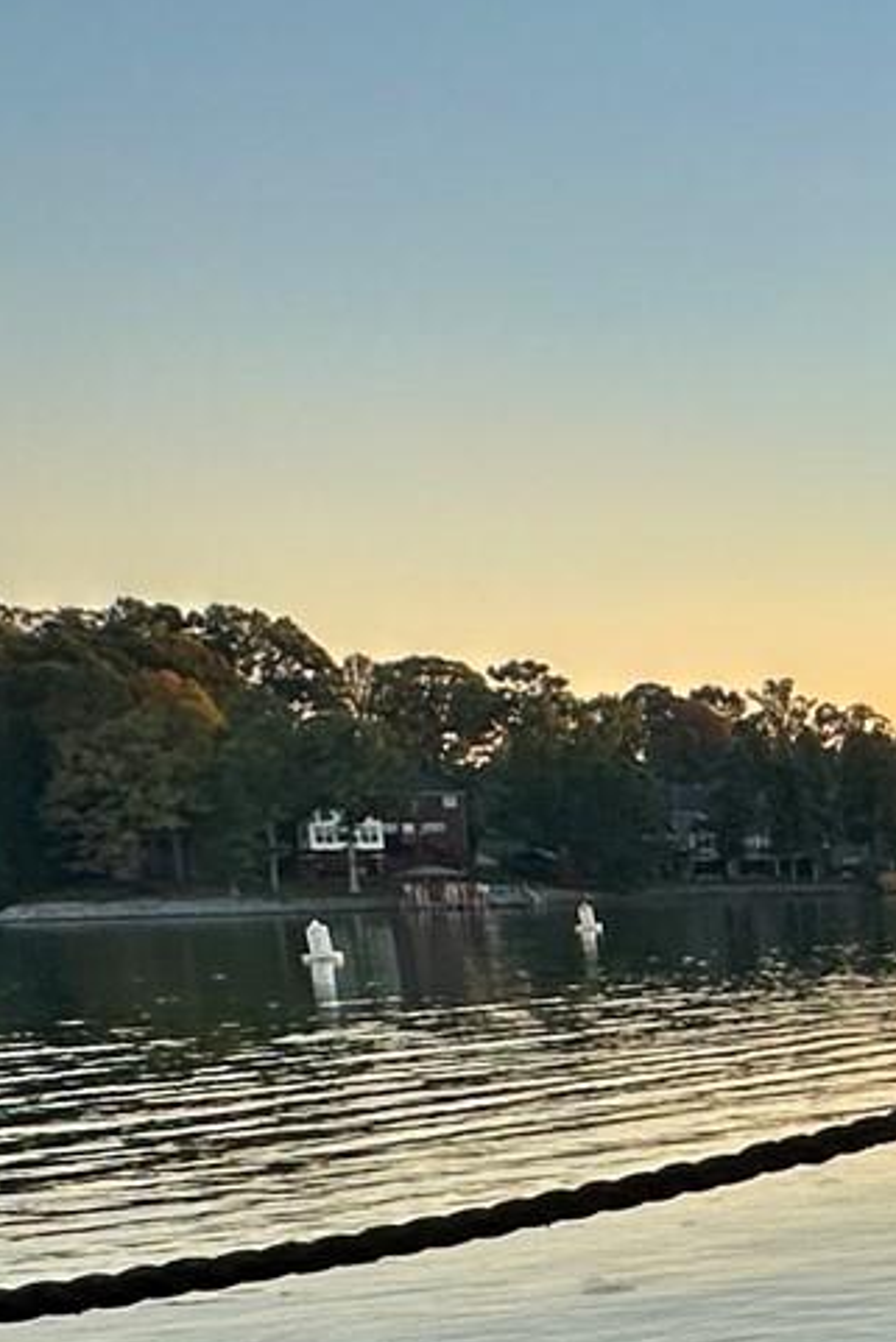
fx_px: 2313
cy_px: 1049
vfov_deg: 31.6
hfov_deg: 12.9
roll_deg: +1.4
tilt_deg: -5.0
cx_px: 2428
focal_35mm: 62
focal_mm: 2.22
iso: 40
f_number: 2.2
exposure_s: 1/233
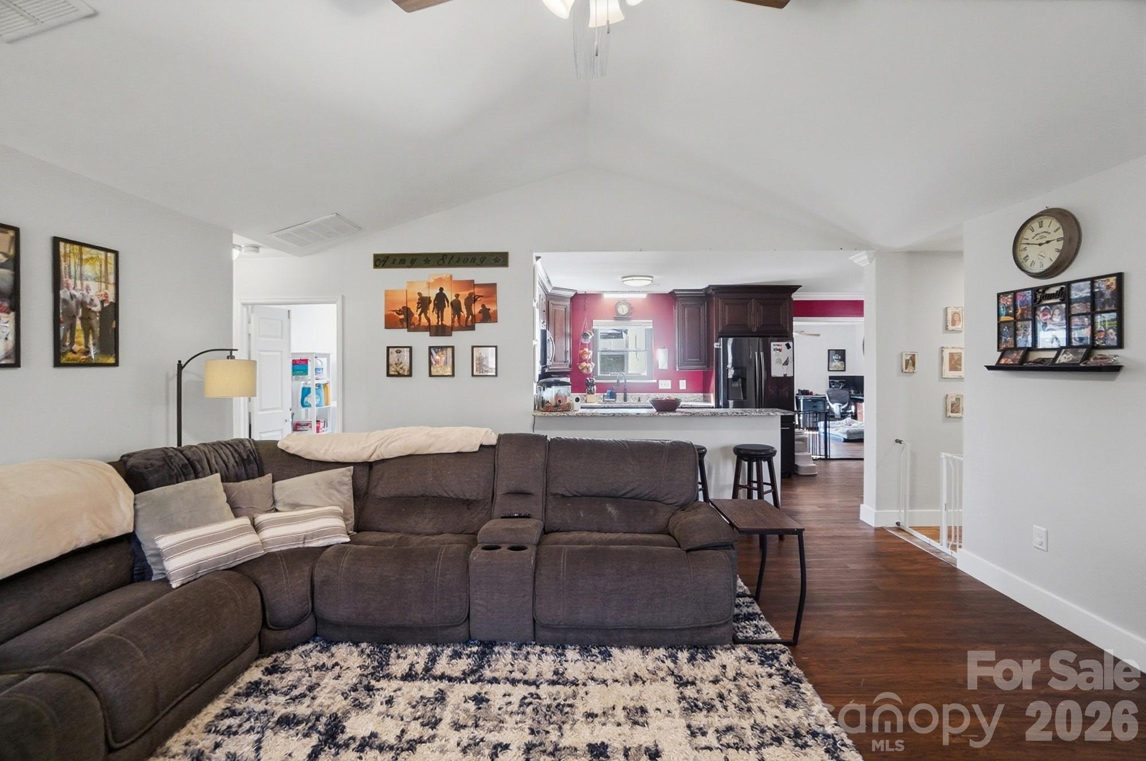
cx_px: 573
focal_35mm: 15
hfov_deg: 100.5
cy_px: 380
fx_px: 477
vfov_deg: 77.2
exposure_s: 1/125
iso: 100
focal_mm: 10
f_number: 4
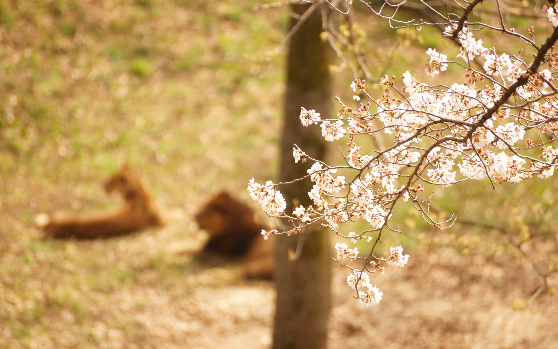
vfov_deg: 4.3
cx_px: 279
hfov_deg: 6.8
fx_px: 4669
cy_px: 172
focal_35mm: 307
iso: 200
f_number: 5
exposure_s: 1/320
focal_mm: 200
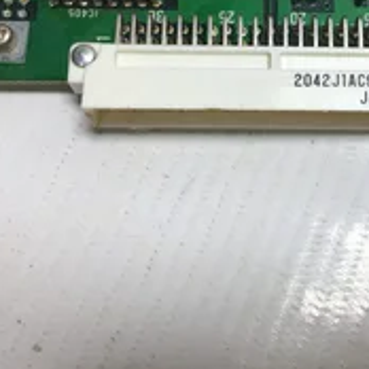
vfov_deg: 27.0
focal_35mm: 63
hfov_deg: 26.7
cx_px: 305
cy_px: 100
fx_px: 760
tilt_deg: -71.8
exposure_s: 1/120
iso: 25
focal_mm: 3.3
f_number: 2.4
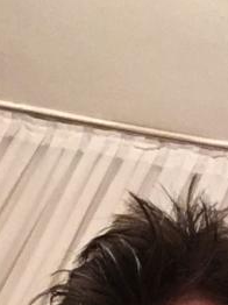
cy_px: 515
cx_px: 154
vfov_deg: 15.9
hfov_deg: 13.5
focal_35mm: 109
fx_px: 959
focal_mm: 2.15
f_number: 2.4
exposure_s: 1/33
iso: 320
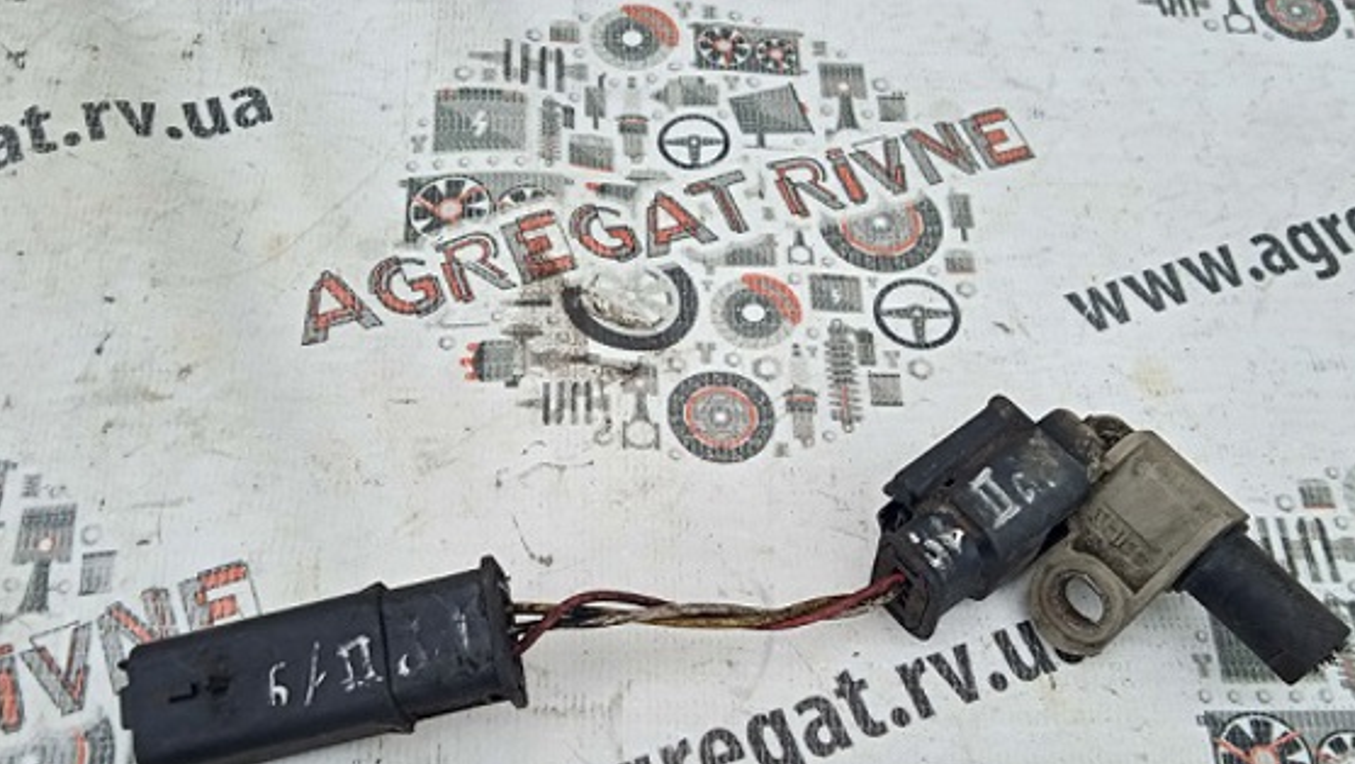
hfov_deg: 56.6
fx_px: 1258
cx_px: 696
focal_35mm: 35
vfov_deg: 33.3
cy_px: 541
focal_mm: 3.43
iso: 113
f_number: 2.2
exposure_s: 1/316
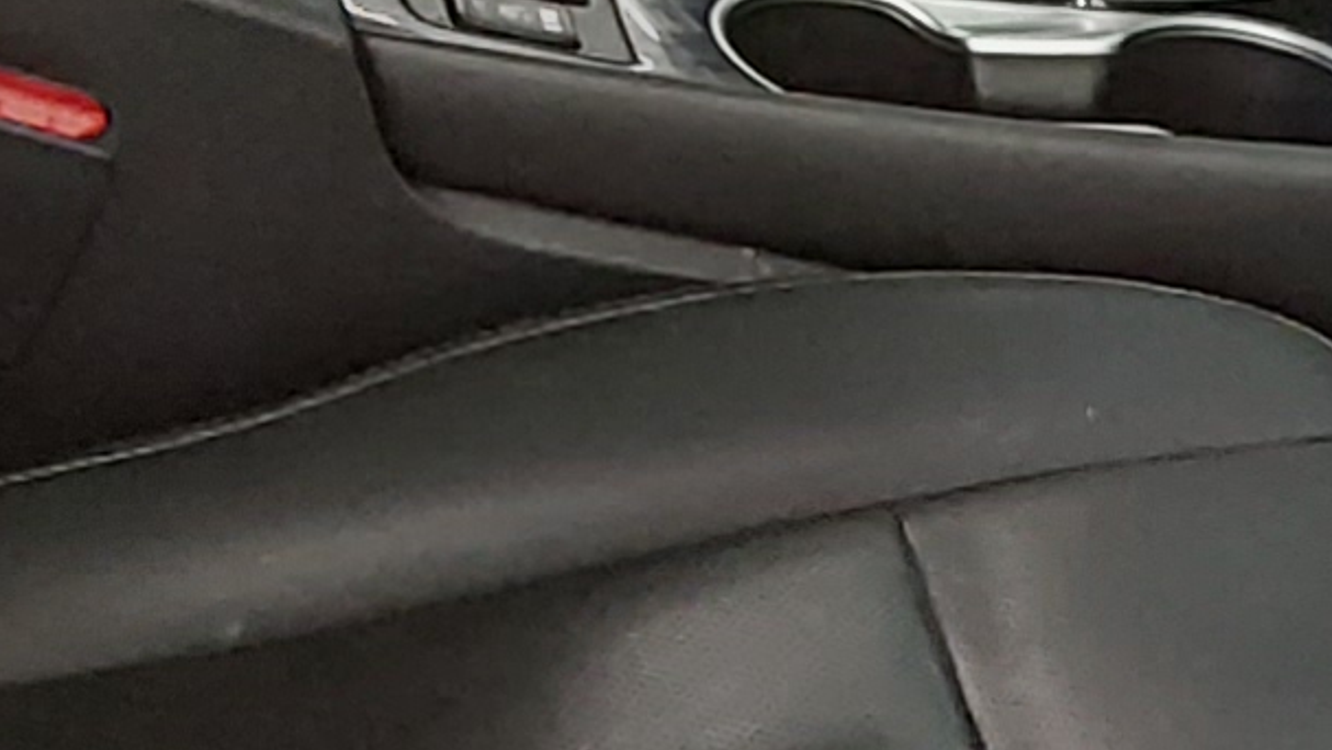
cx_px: 2403
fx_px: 5795
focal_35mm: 164
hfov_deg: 12.1
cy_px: 1048
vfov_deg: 7.3
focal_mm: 2.91
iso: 100
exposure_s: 1/60
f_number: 1.9
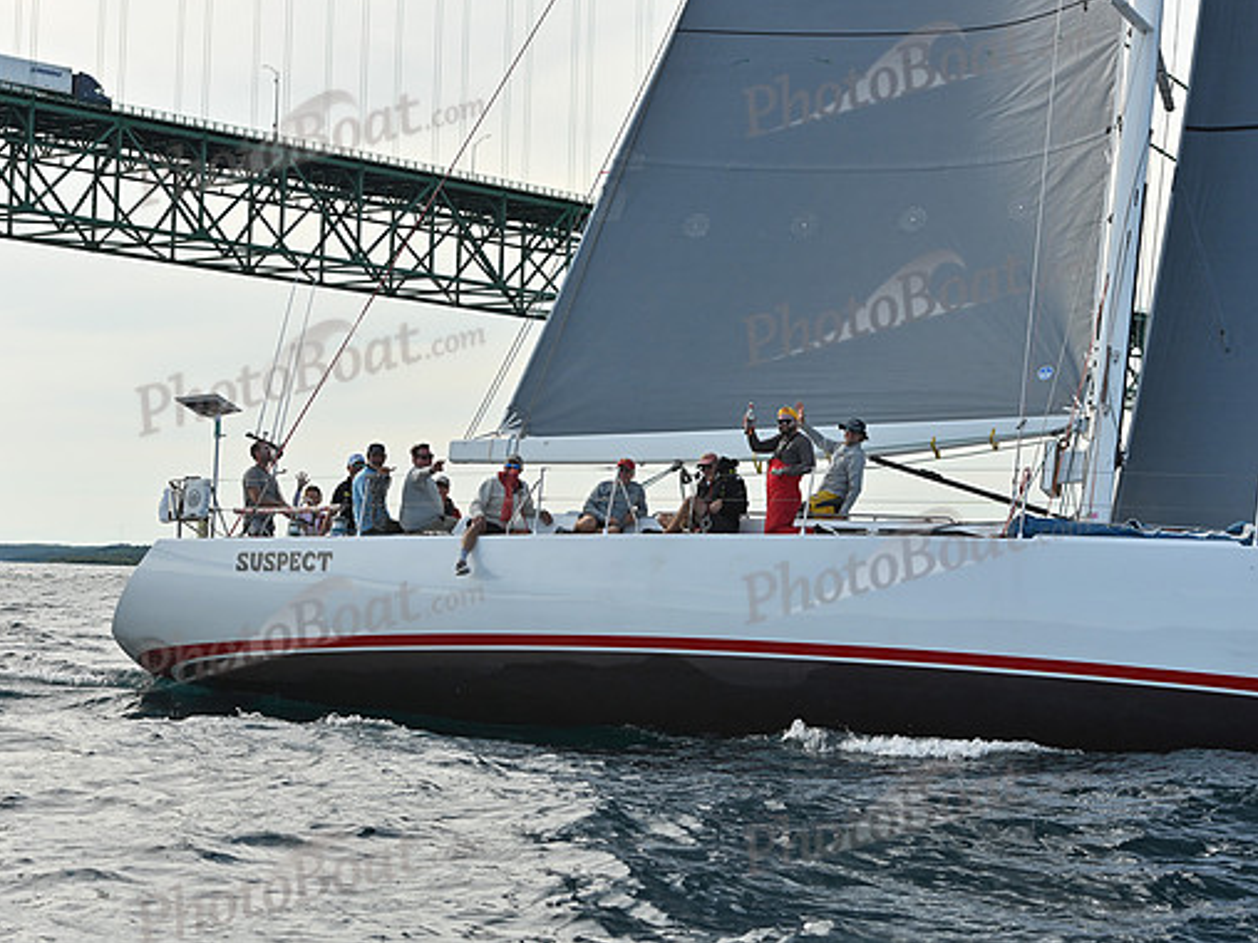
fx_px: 2798
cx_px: 615
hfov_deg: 25.3
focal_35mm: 77
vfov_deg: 19.1
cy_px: 465
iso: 320
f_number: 6.3
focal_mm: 70
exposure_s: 1/1250
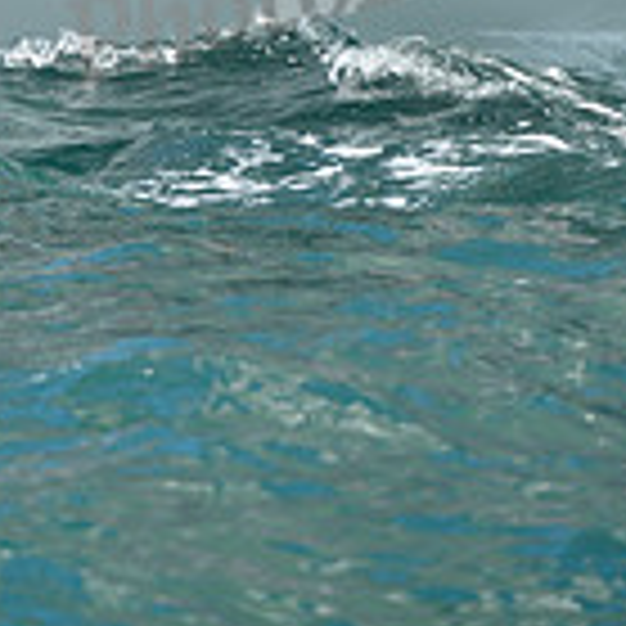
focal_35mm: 707
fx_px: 14465
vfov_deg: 2.5
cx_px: -164
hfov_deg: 2.5
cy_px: -658
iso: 280
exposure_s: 1/800
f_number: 5.6
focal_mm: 200
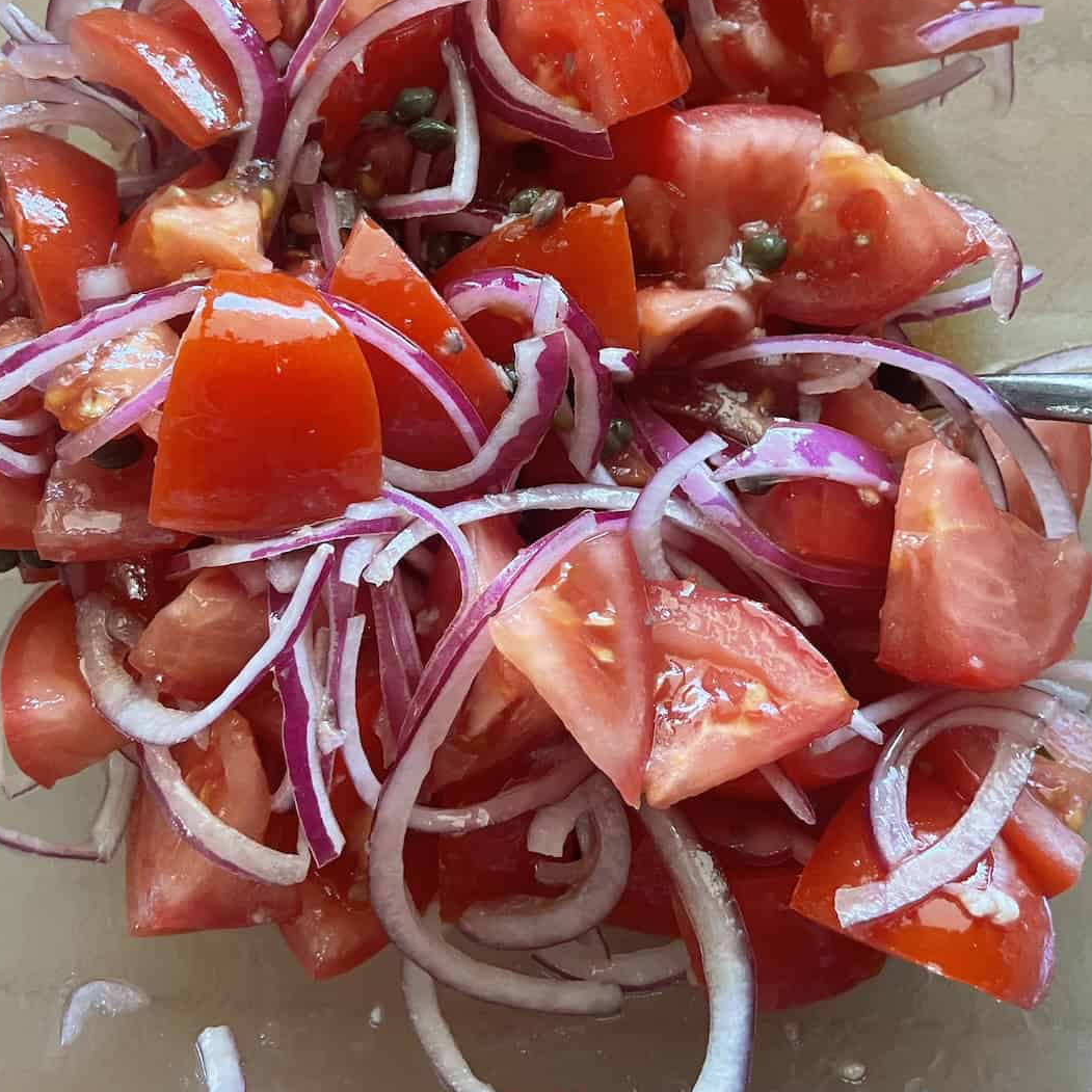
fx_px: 1249
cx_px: 496
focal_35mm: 35
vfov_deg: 46.5
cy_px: 369
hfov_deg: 47.2
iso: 320
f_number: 1.6
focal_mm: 4.2
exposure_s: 1/60
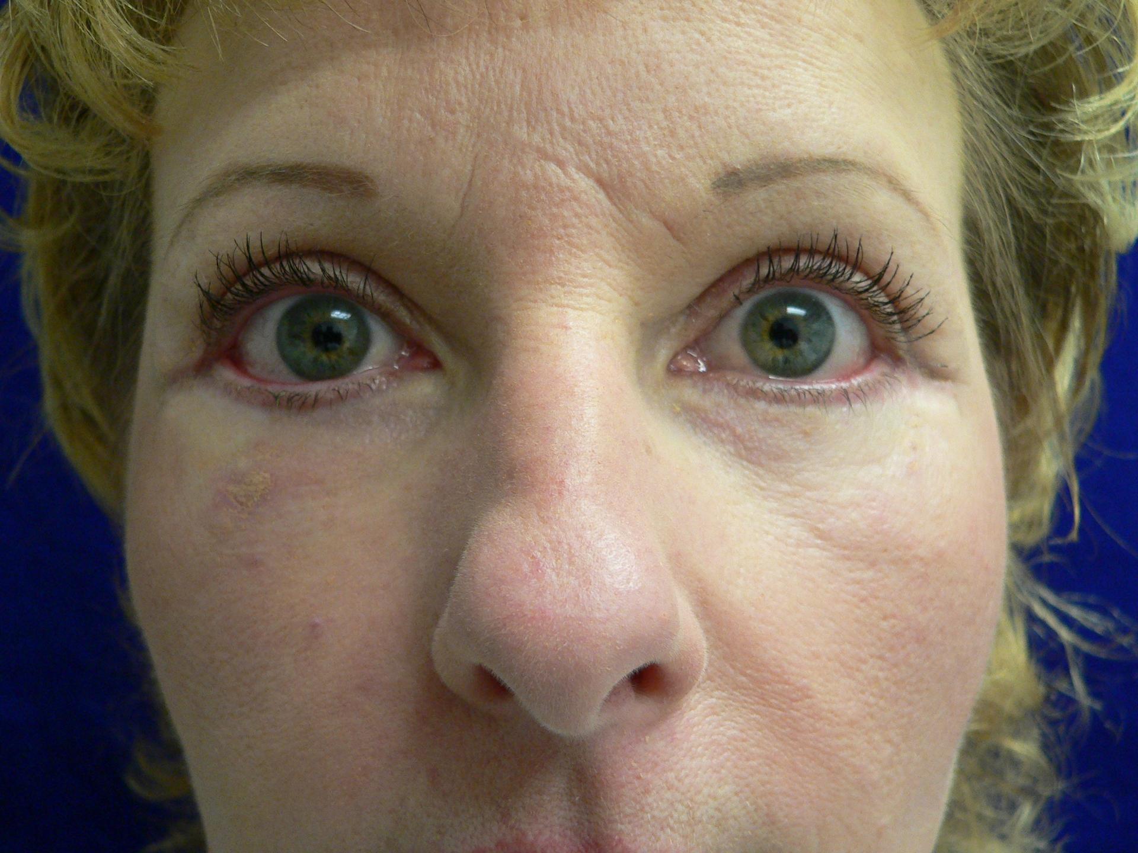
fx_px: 1512
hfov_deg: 41.2
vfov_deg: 31.5
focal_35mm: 46
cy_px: 426
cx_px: 569
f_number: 2.8
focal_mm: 7.6
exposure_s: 1/50
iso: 200
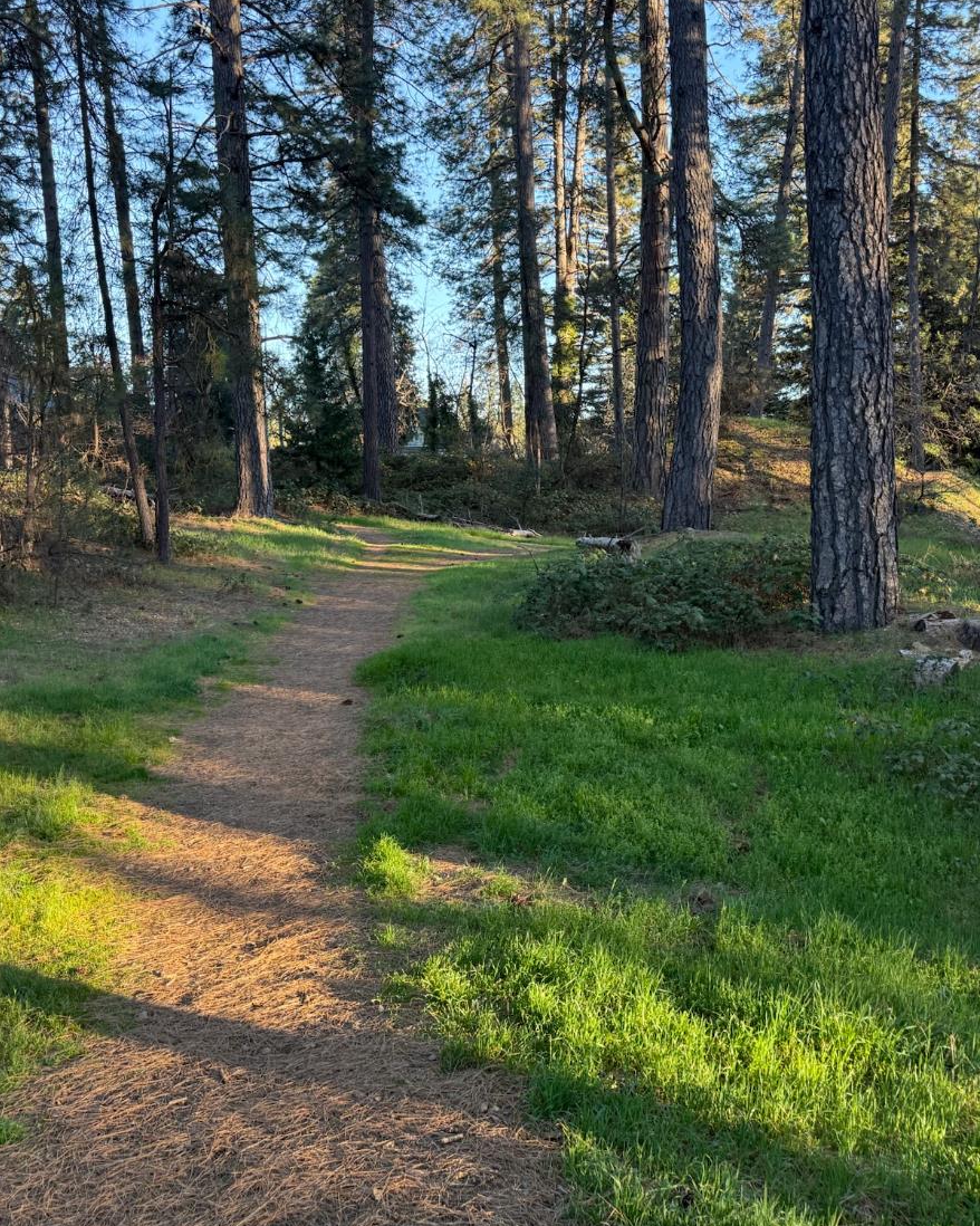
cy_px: 607
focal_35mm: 32
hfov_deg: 45.8
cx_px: 479
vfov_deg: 55.7
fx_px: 1160
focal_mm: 6.76
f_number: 1.78
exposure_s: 1/243
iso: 160
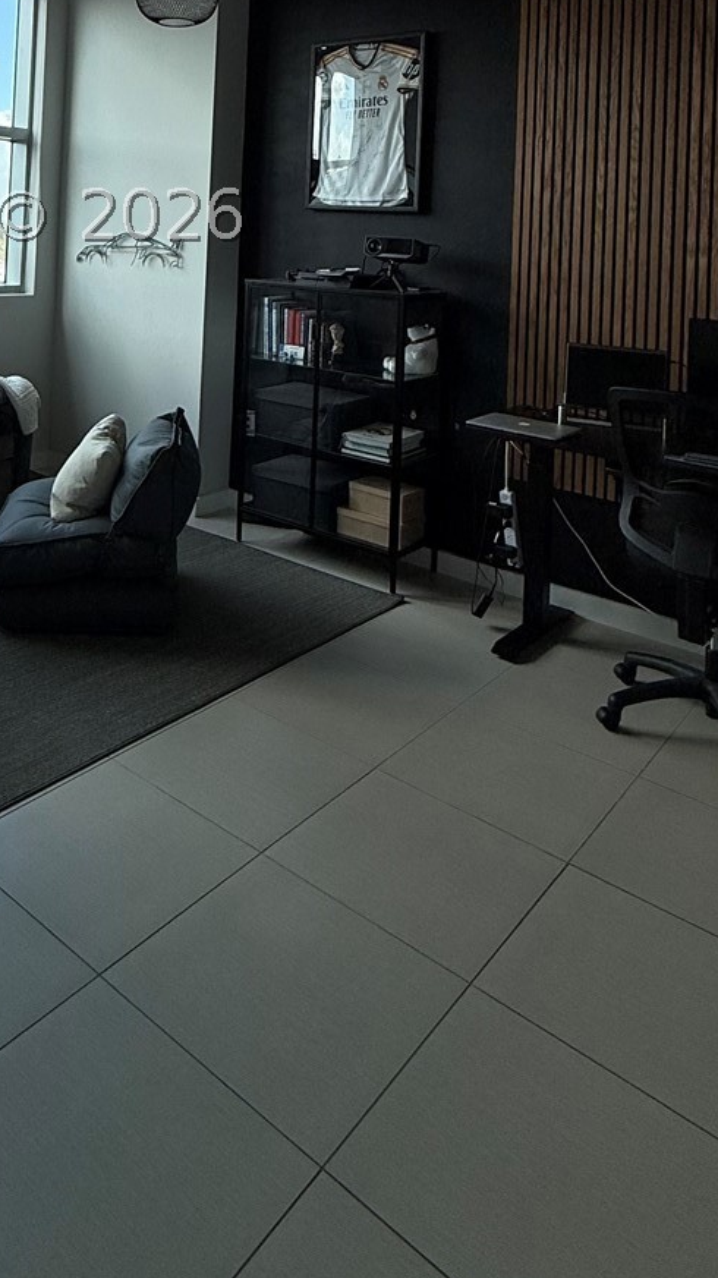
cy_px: 215
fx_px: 948
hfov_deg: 40.0
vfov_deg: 61.0
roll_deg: -3.3
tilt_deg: +1.3
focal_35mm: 28
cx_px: 158
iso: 50
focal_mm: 2.22
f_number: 2.2
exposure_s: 1/419
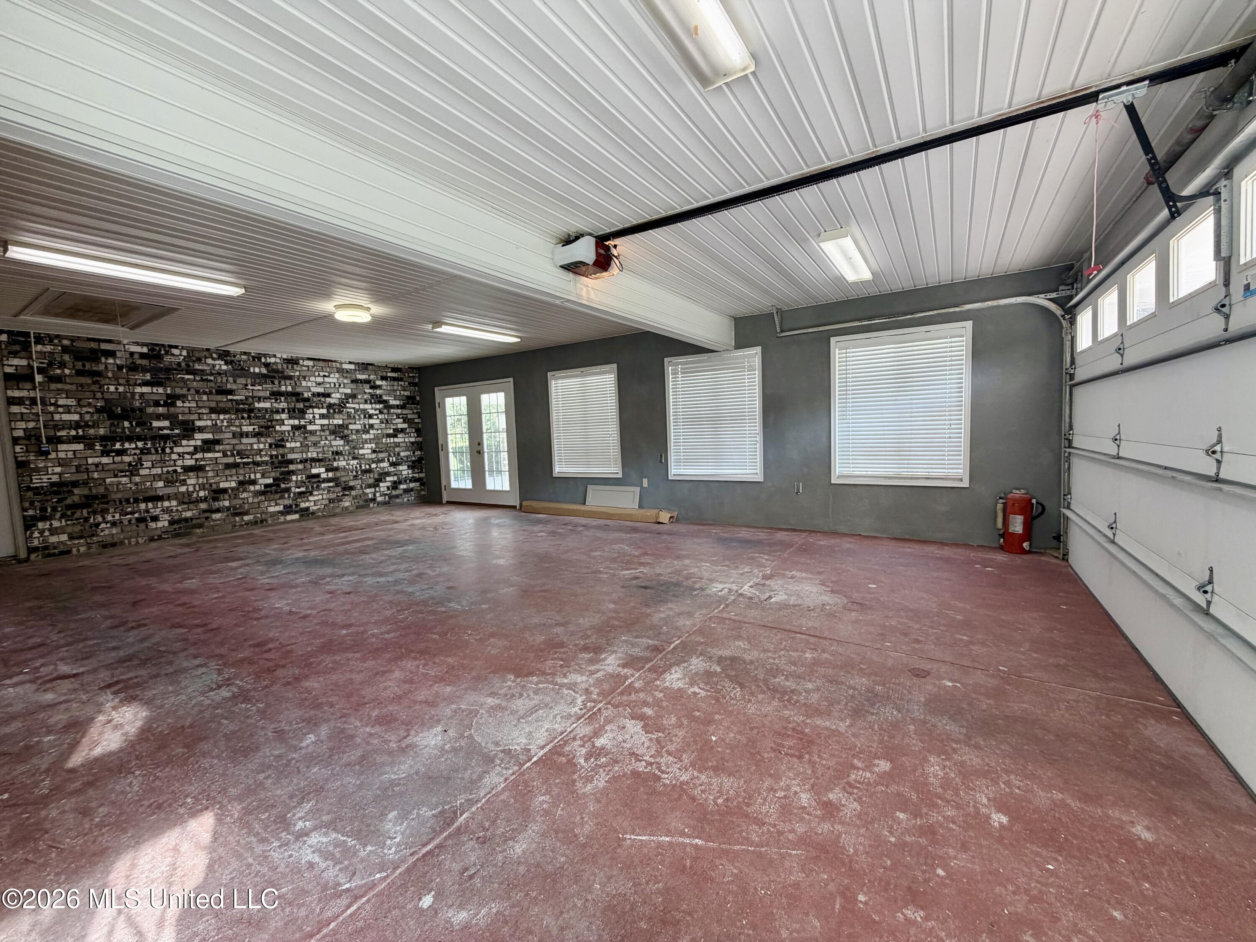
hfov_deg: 102.1
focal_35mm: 14
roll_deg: +3.2
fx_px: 508
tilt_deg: -4.8
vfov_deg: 85.7
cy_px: 471
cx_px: 628
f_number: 2.2
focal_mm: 2.22
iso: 100
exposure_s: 1/120
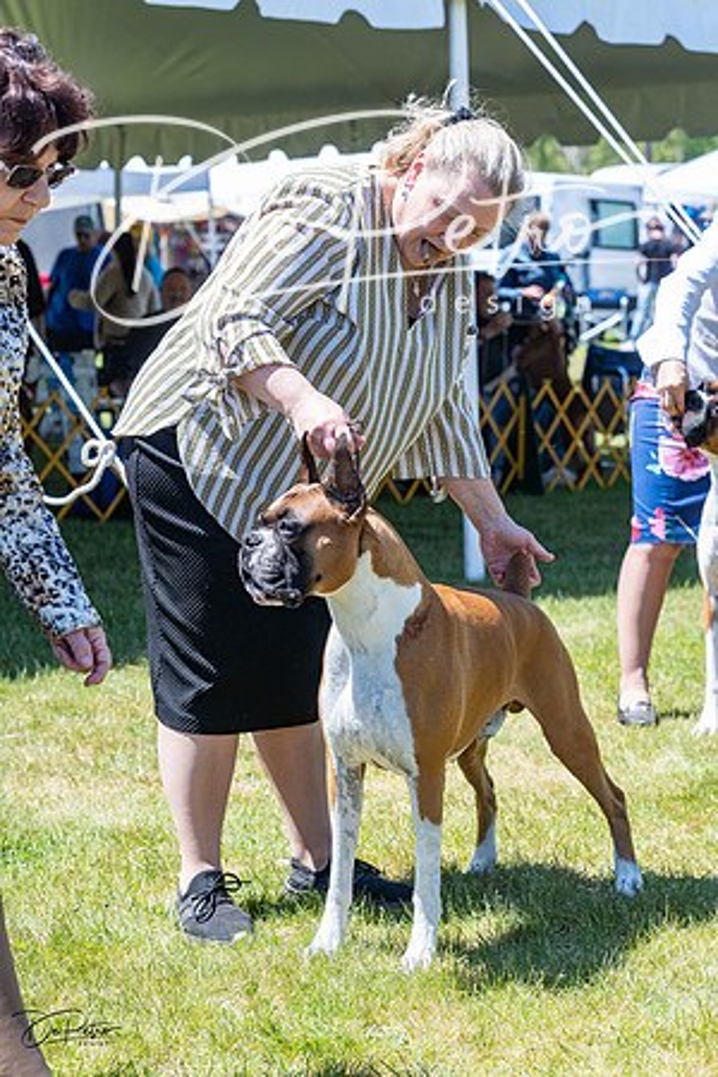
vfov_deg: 25.1
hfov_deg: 16.9
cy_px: 538
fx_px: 2423
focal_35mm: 81
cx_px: 359
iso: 1000
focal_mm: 81
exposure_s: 1/1600
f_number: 6.3
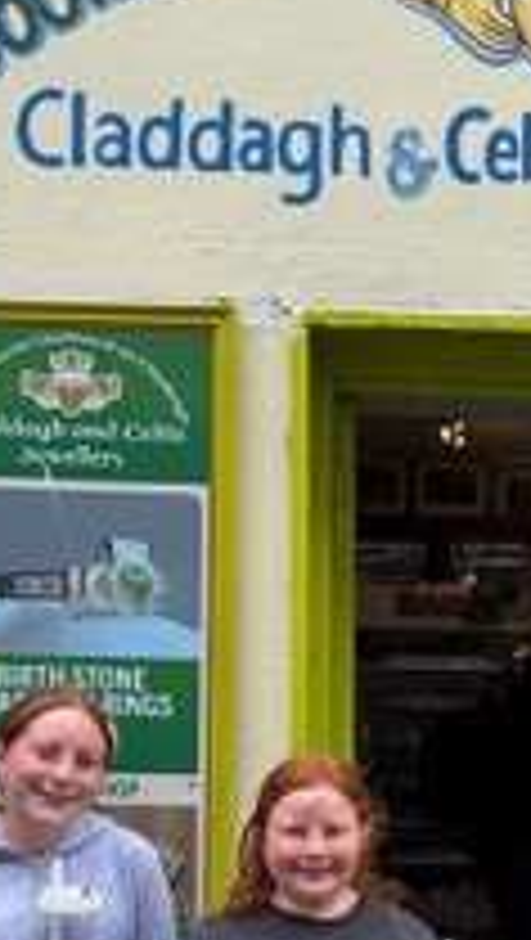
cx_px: 531
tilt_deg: -0.9
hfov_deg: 19.5
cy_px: 724
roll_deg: -1.3
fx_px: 1498
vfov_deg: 34.0
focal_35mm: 60
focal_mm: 6.76
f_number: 1.78
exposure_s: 1/478
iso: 80
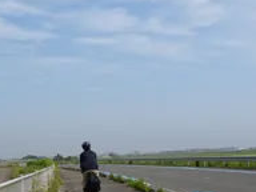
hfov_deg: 31.5
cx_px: 60
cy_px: 76
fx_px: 444
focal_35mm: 60
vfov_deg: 24.4
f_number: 3.5
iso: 80
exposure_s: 1/1600
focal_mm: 4.1
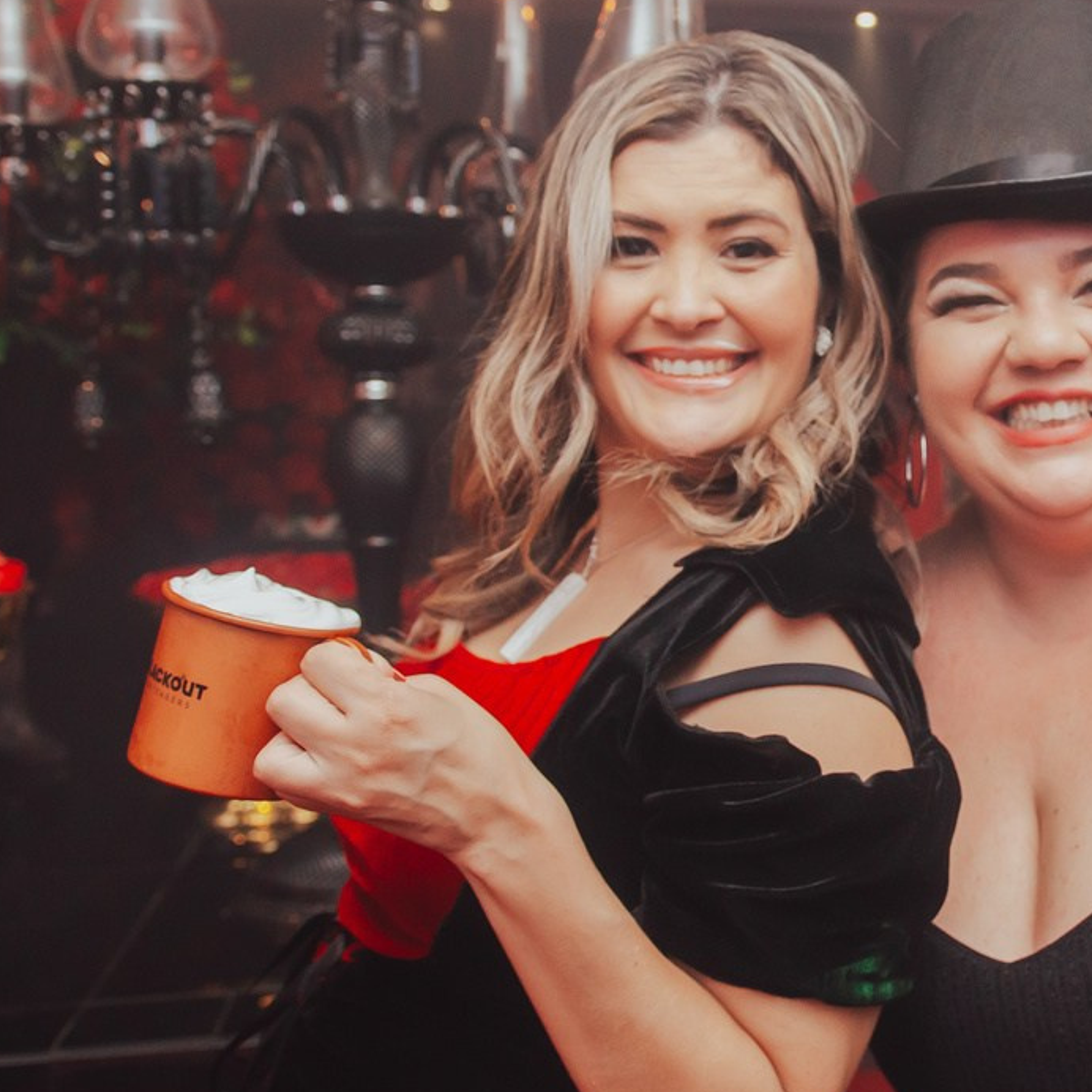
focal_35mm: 48
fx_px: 1713
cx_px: 1010
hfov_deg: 33.3
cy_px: 411
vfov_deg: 35.2
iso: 500
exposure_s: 1/250
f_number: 2.5
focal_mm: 18
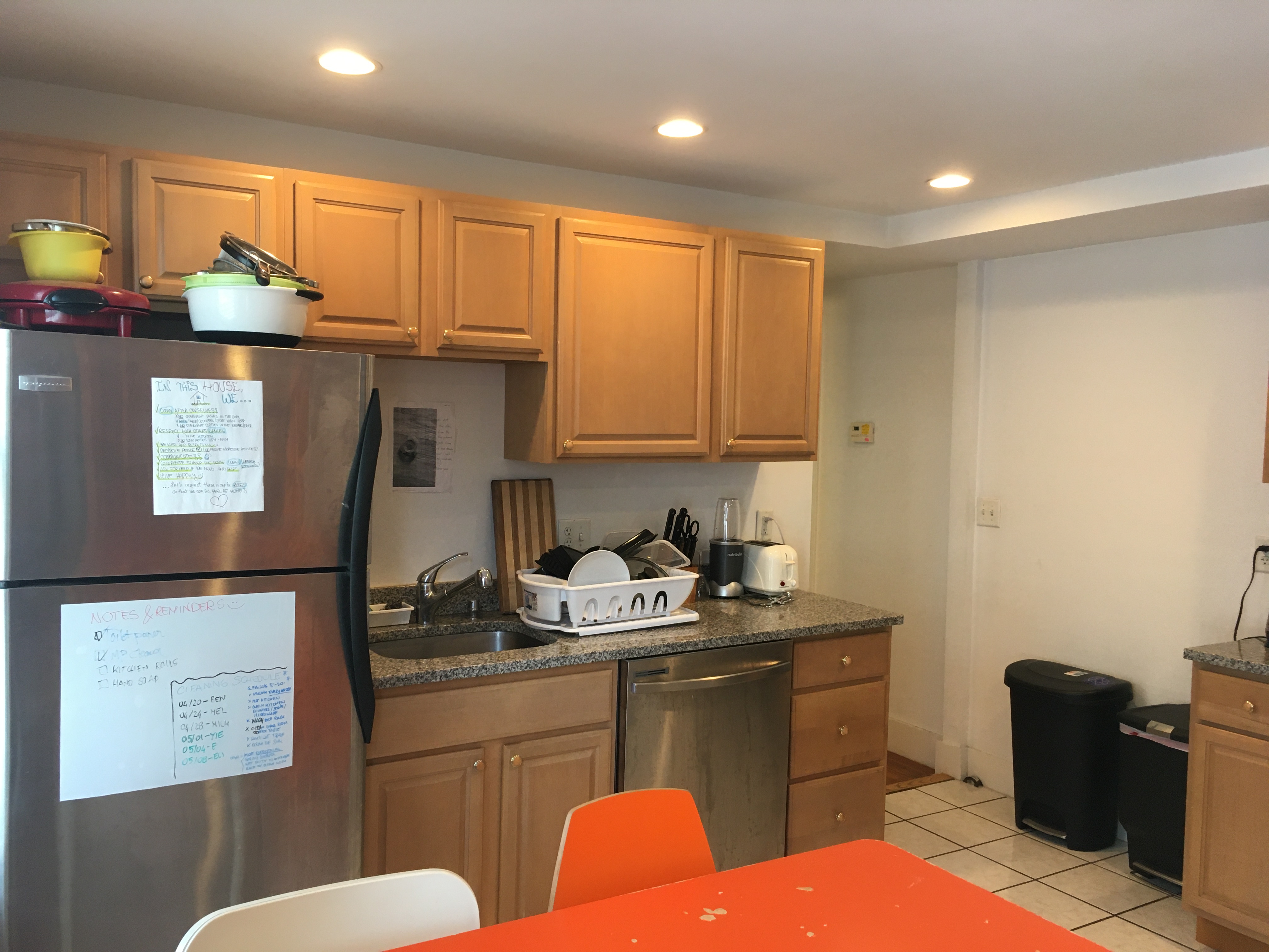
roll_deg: -1.1
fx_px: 1063
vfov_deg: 48.2
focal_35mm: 29
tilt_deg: -4.4
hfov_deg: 61.7
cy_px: 476
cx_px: 634
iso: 40
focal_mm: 4.15
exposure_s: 1/30
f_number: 2.2
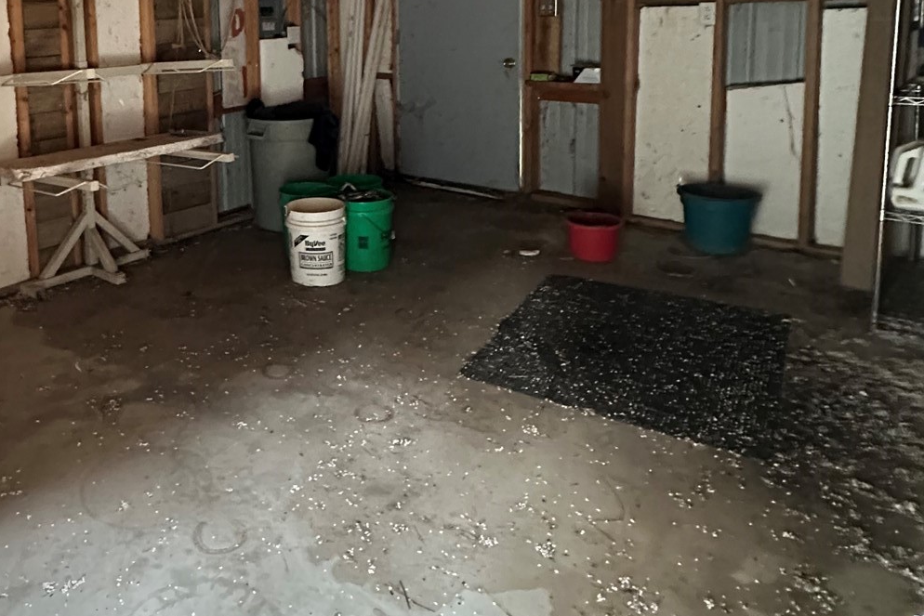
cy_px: 95
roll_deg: +2.1
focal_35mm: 30
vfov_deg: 41.1
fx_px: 770
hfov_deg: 58.3
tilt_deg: -5.8
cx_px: 218
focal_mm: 2.22
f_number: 2.2
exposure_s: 1/54
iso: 1250
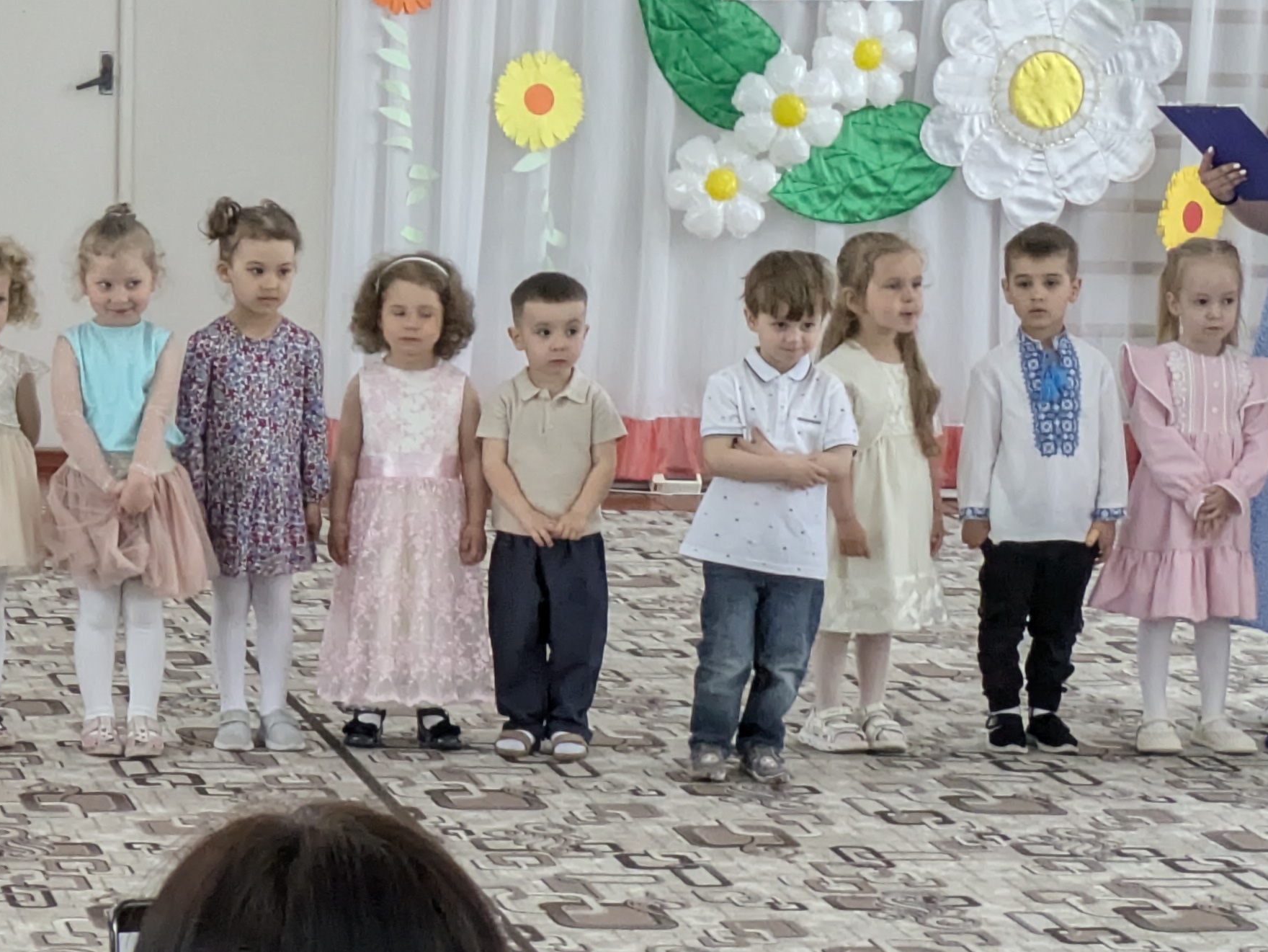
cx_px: 129
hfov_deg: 14.6
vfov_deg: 11.1
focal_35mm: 134
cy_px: 478
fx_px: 4910
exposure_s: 1/100
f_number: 1.89
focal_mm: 5.43
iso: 407
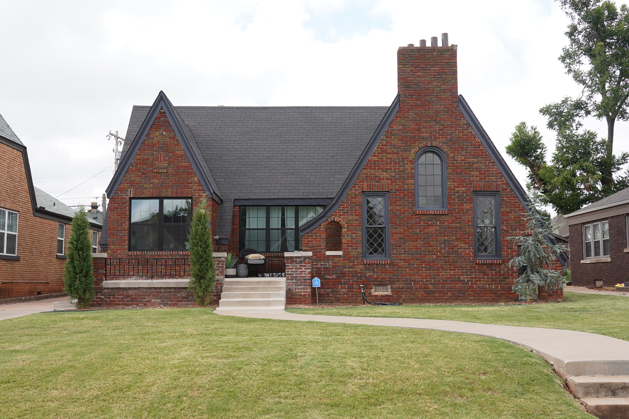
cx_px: 314
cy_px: 210
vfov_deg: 40.0
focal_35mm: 33
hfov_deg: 57.2
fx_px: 577
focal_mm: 33
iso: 100
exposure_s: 1/100
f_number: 8
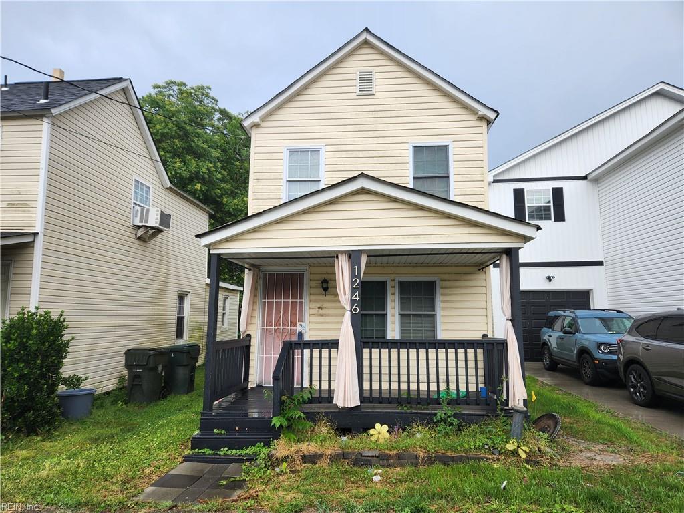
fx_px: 454
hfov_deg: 73.9
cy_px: 256
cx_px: 342
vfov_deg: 58.9
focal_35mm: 23
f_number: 1.8
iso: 20
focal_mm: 5.4
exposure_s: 1/231
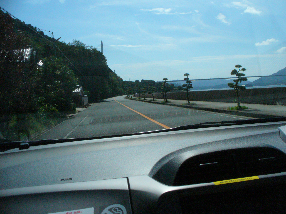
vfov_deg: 38.7
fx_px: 306
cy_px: 107
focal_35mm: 37
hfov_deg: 50.1
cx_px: 143
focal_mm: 6.1
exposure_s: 1/2000
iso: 400
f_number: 5.6
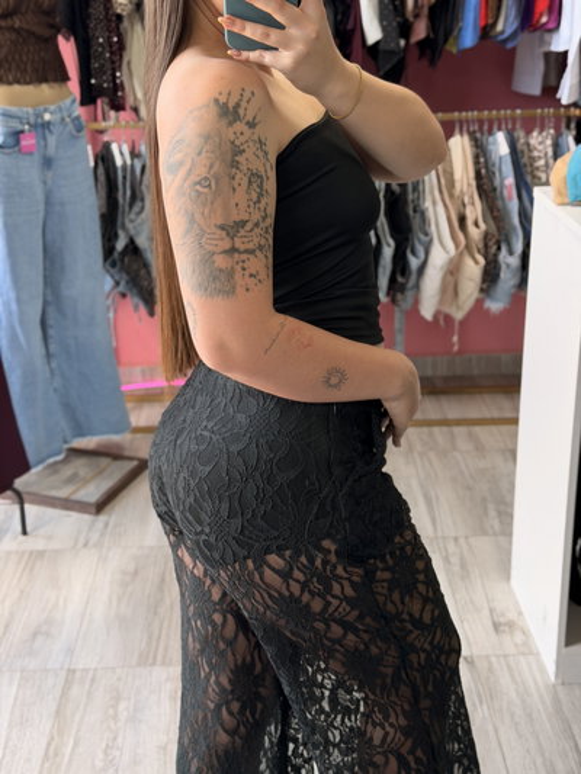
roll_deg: +1.6
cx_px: 290
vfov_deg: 39.6
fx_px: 1074
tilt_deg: -22.6
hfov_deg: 30.3
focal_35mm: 48
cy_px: 387
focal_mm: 6.76
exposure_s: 1/121
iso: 80
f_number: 1.78
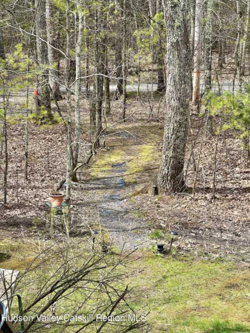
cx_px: 125
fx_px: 741
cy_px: 166
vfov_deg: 25.3
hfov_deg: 19.1
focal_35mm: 77
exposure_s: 1/236
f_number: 2.8
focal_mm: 9
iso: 32
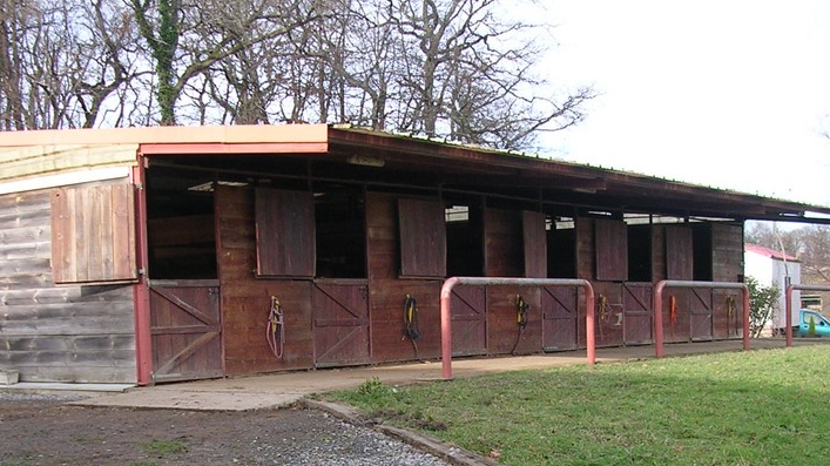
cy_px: 418
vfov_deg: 19.7
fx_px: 1320
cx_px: 391
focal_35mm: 60
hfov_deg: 34.9
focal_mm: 5.8
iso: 50
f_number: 2.8
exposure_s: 1/255
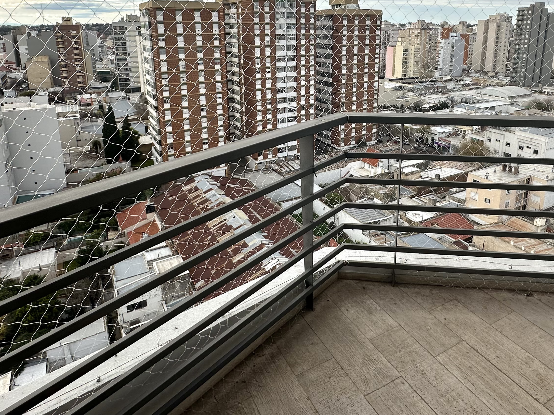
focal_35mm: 25
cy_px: 119
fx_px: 400
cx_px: 310
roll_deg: -0.2
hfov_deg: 69.2
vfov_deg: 53.1
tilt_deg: -12.9
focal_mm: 2.22
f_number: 2.2
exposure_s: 1/1052
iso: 40
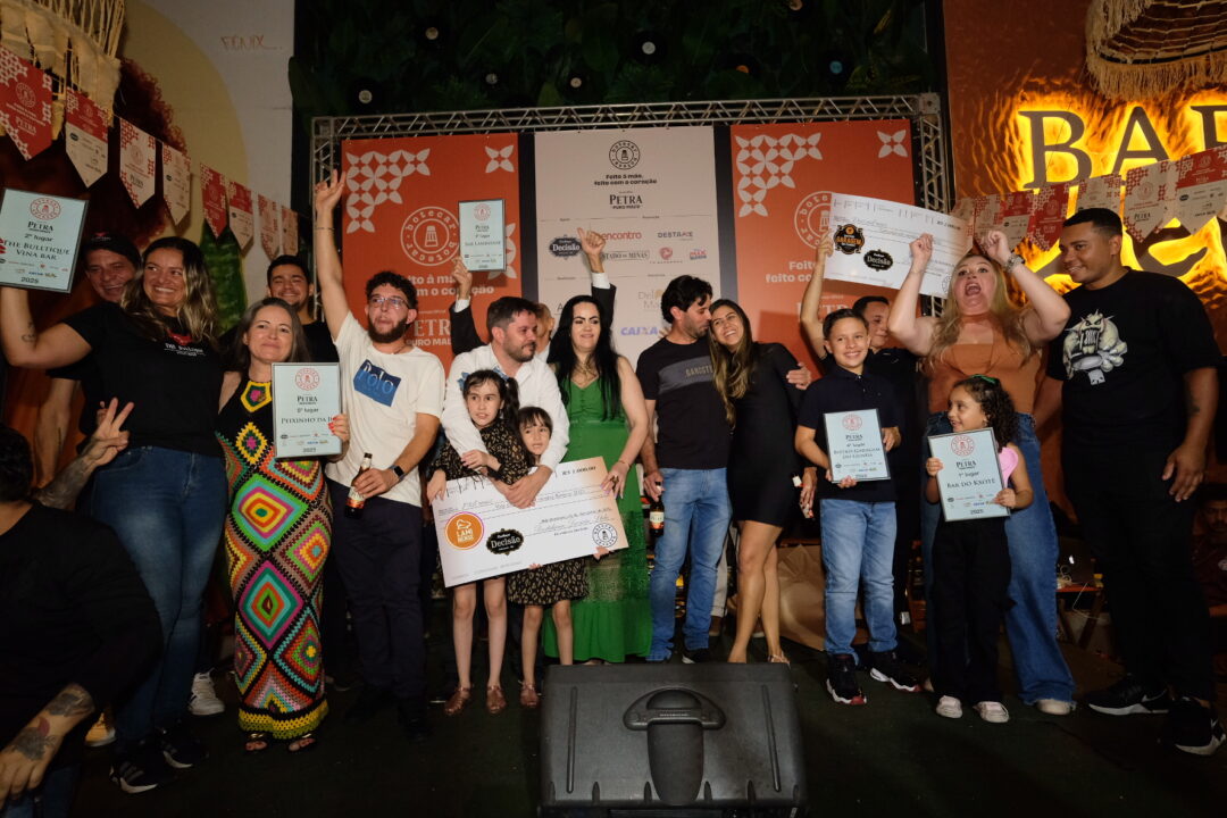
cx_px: 614
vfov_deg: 61.9
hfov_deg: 84.0
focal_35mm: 20
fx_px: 682
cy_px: 409
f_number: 3.6
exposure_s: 1/125
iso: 2500
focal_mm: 13
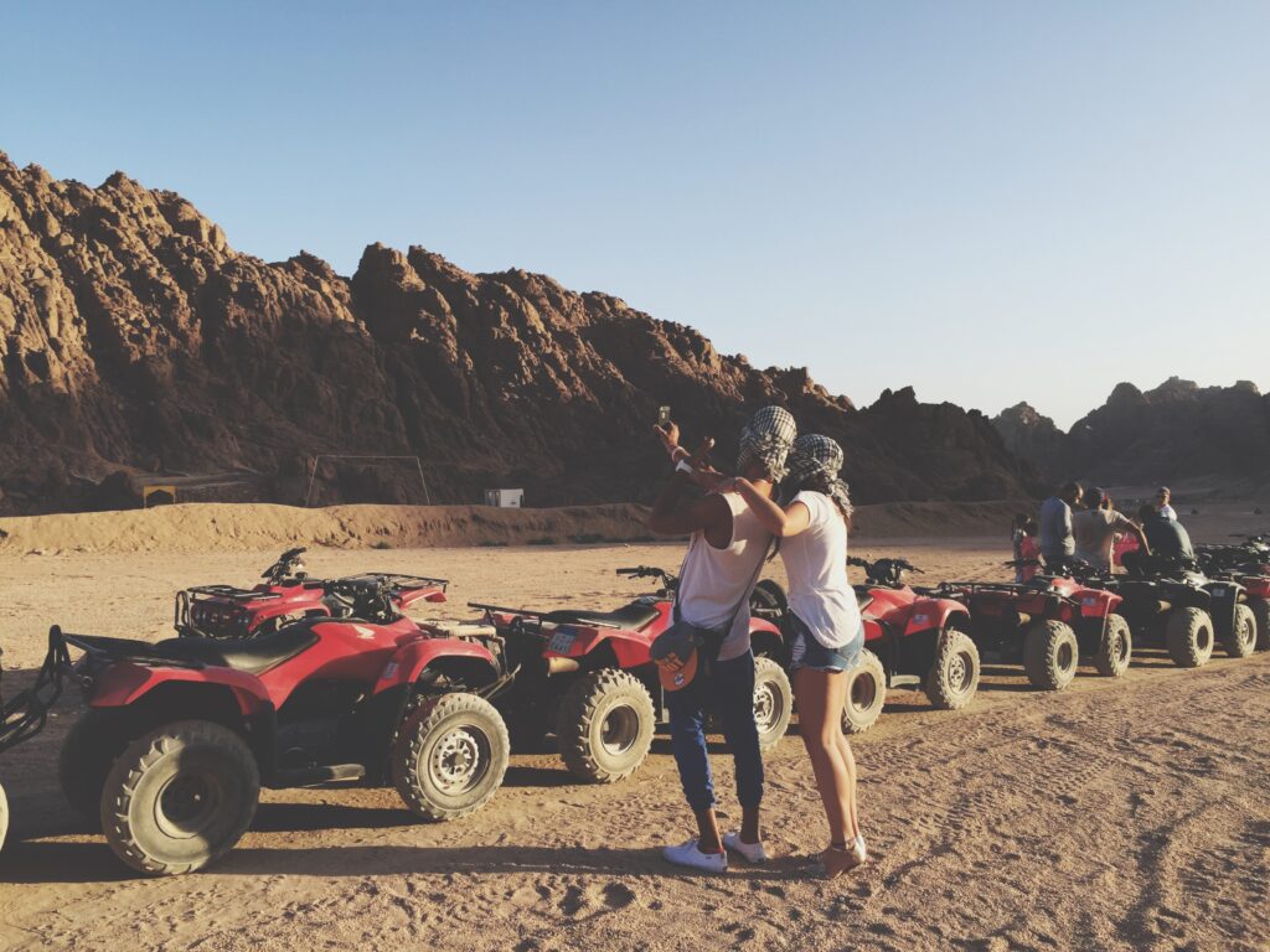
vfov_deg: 48.2
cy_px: 476
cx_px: 635
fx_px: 1064
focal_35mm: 29
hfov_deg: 61.7
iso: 32
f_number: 2.2
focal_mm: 4.15
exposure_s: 1/719
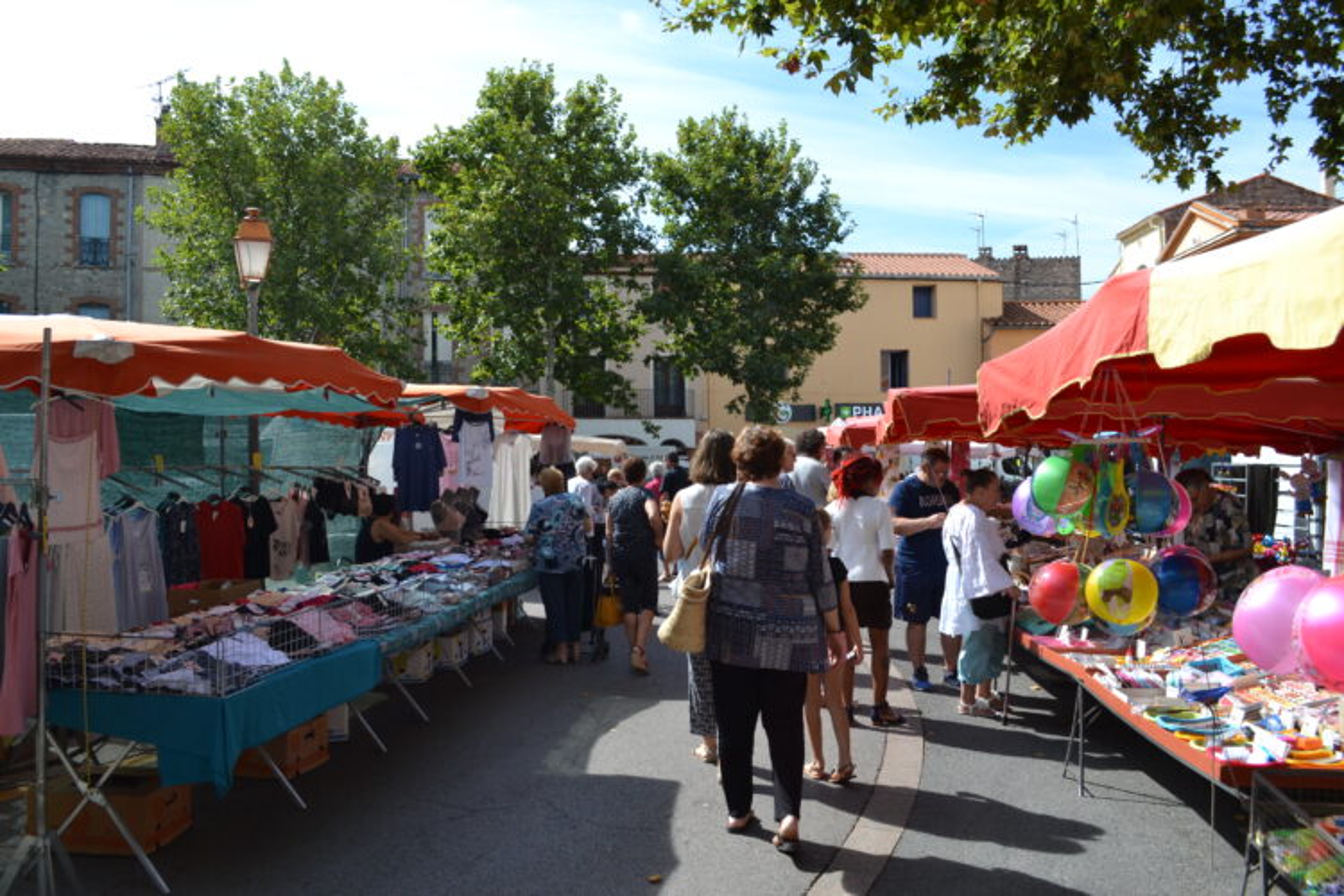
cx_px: 672
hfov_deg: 67.4
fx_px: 1008
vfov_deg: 47.9
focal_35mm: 27
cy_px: 448
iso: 100
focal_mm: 18
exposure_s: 1/200
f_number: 7.1
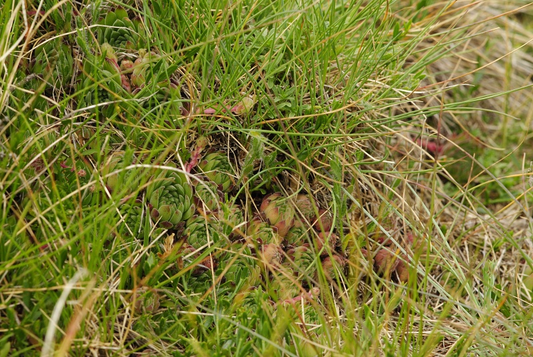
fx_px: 1890
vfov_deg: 10.8
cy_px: 178
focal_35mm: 128
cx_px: 266
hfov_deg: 16.0
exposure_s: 1/80
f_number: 10
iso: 400
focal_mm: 85
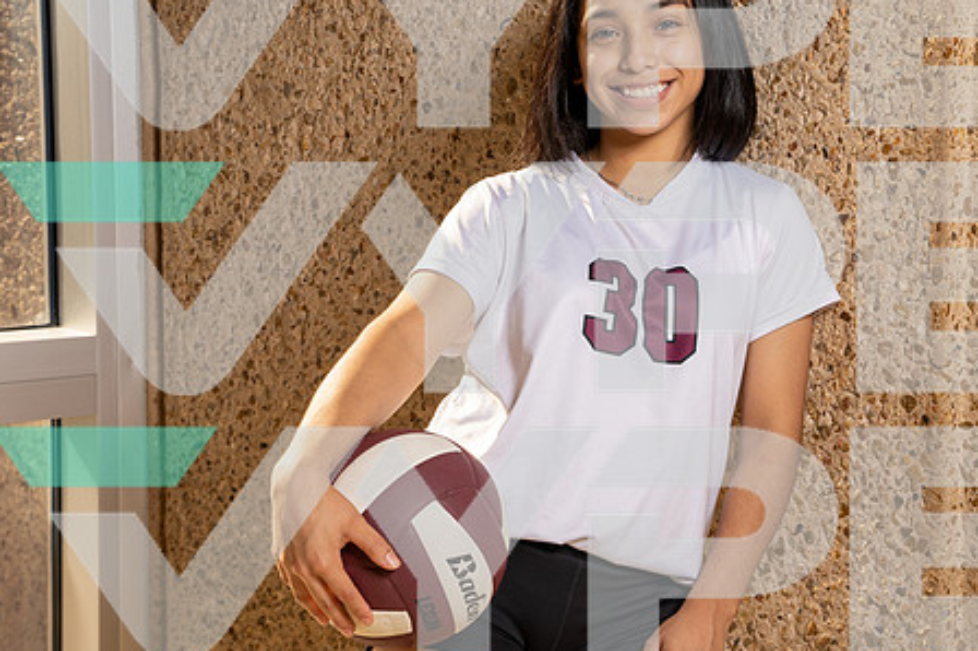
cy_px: 279
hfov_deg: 28.8
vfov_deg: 19.4
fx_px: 1900
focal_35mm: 70
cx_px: 552
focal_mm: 54
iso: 400
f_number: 8
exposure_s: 1/250
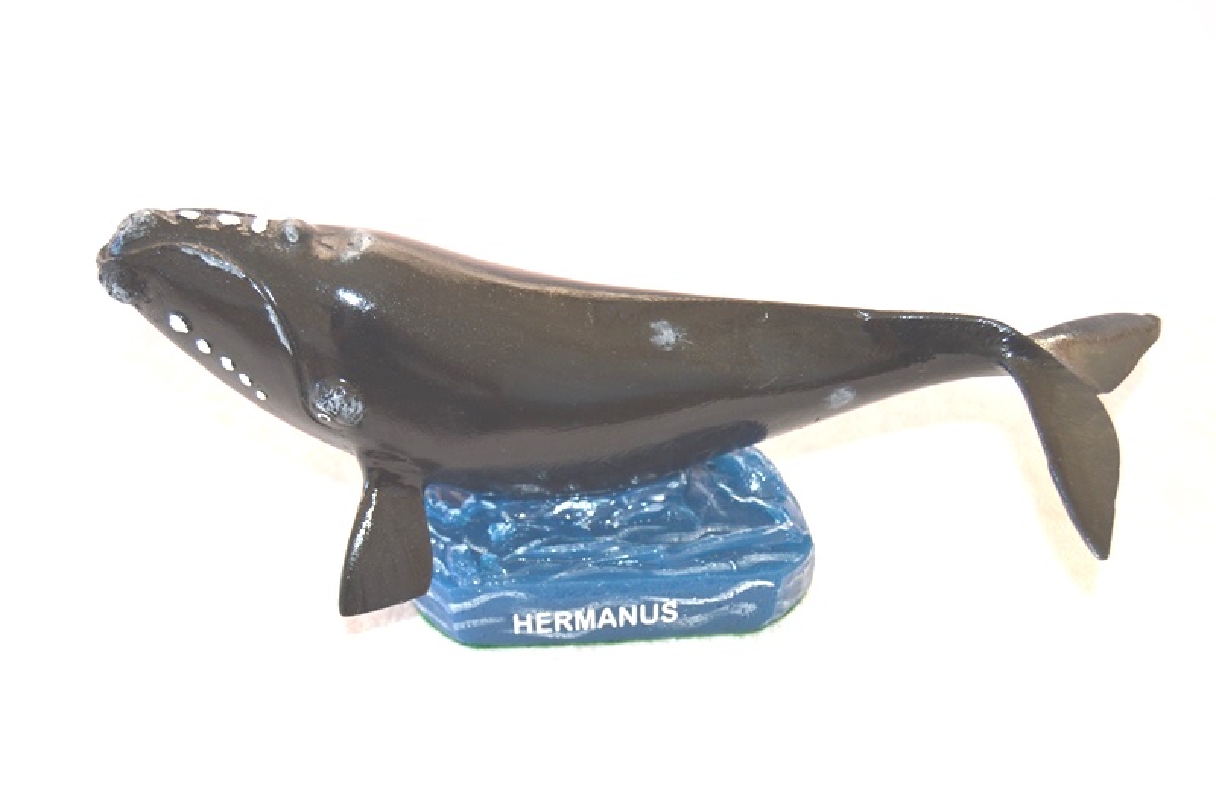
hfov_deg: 49.6
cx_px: 608
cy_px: 404
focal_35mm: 39
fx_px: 1316
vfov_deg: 34.2
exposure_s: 1/60
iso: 400
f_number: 4
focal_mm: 26
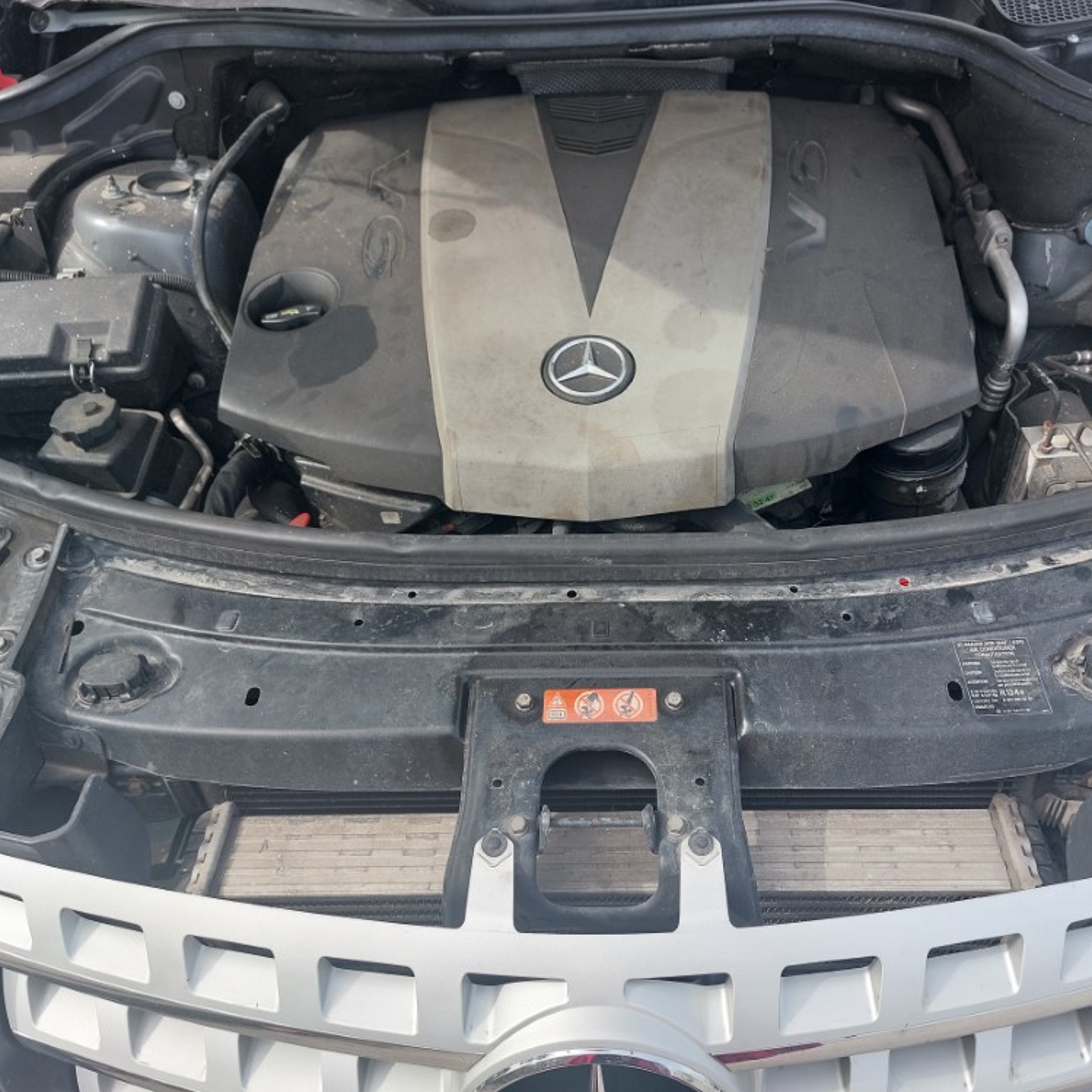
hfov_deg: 55.6
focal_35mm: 29
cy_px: 534
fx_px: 1035
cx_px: 588
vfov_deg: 55.6
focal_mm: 5.23
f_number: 1.8
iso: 25
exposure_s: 1/207
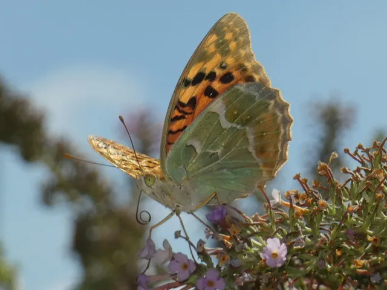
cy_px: 145
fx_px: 3063
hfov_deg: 7.2
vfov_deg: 5.4
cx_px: 194
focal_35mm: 274
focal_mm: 49.1
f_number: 5.5
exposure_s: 1/320
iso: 80
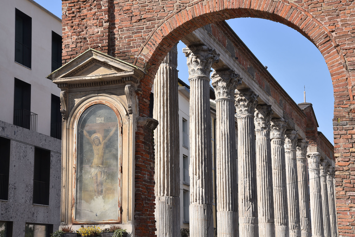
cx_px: 178
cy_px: 118
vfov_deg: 23.4
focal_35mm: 58
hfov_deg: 34.5
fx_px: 572
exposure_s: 1/320
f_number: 9
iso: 200
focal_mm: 58
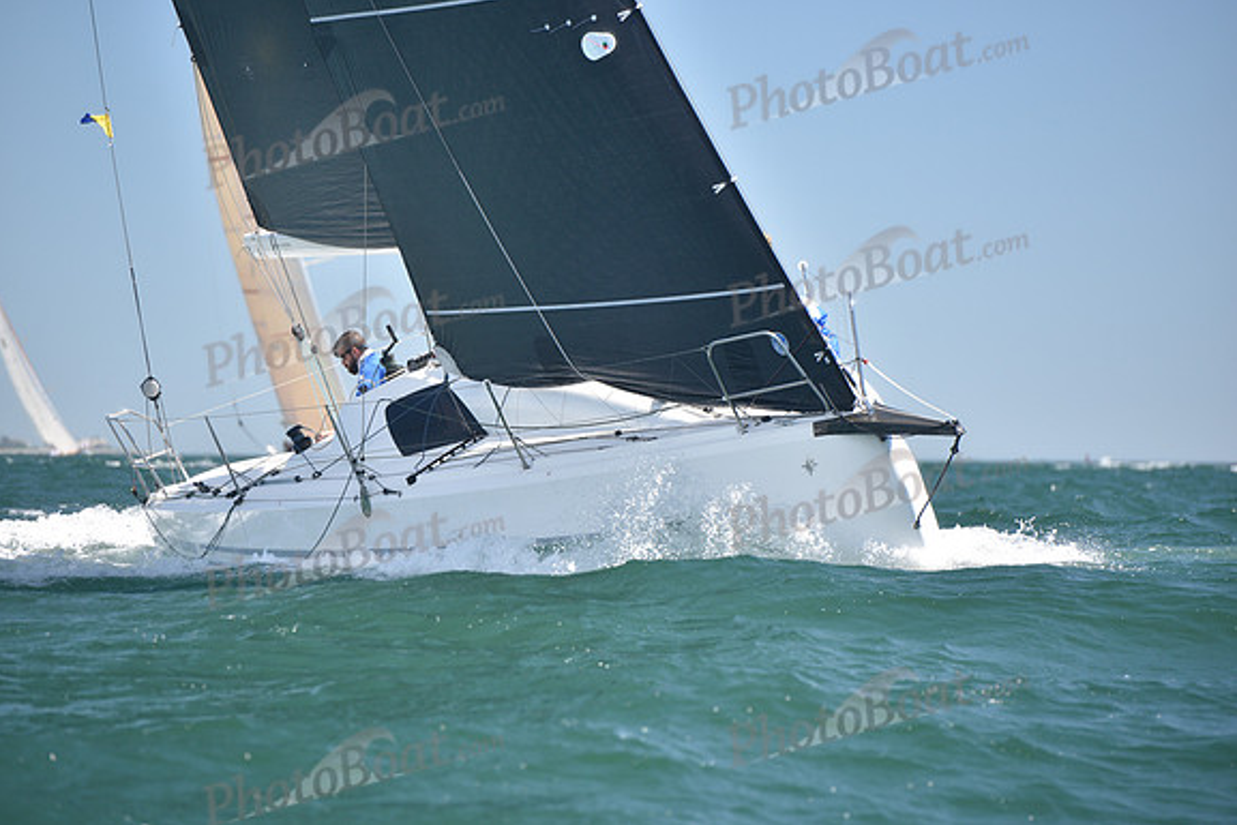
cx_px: 617
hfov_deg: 10.2
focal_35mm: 201
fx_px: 6908
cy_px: 412
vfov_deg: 6.8
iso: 320
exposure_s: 1/800
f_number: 4
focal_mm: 200
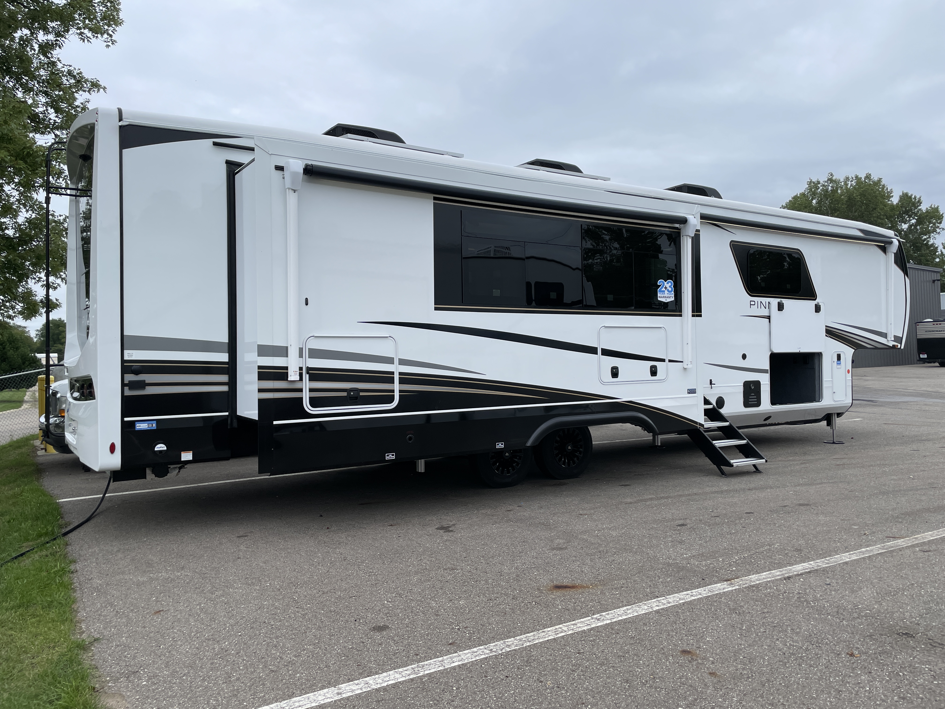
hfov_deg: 67.3
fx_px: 710
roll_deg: +2.1
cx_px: 472
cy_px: 354
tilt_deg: +2.7
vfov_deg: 53.1
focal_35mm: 26
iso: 32
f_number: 1.6
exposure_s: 1/1887
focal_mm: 4.2
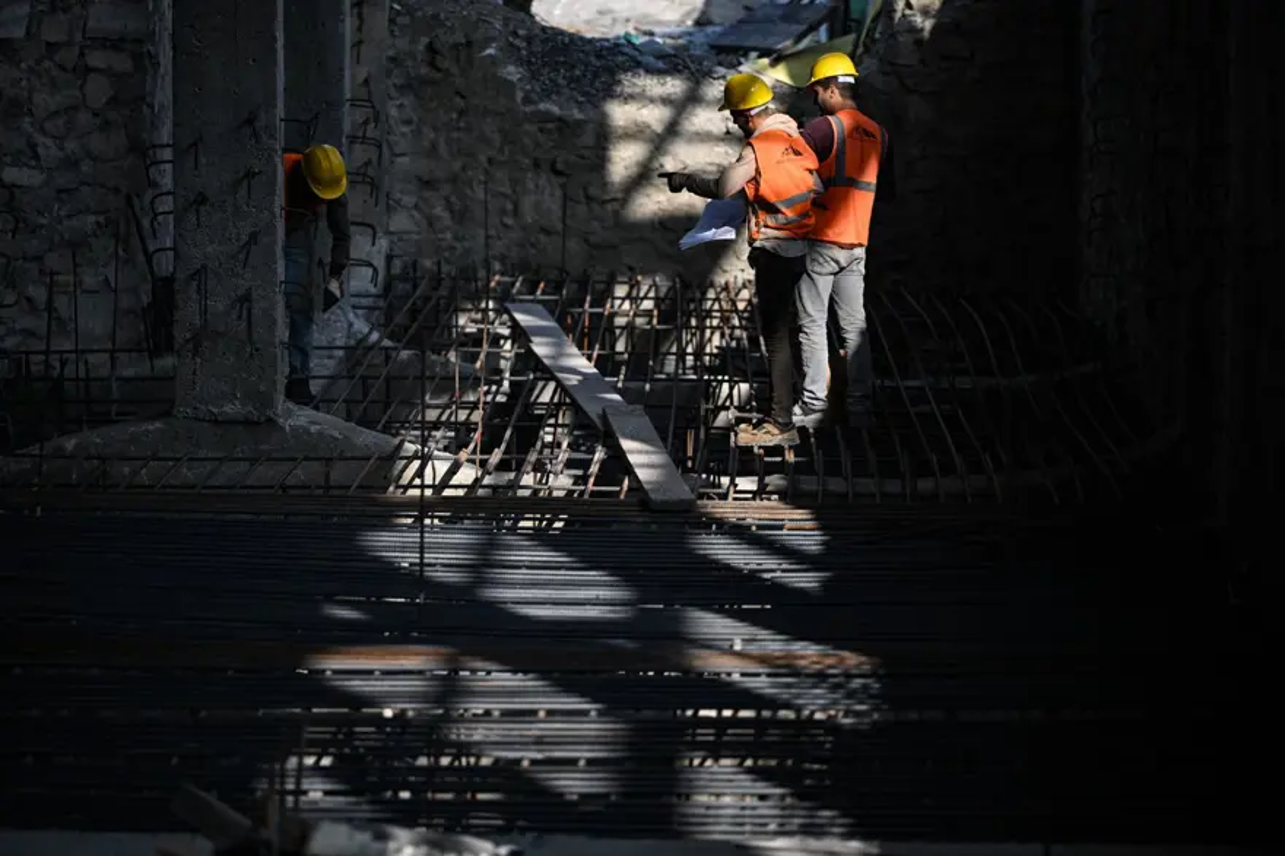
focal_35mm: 200
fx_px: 7136
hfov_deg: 10.3
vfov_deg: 6.9
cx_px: 642
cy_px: 428
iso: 500
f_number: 2.8
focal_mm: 200
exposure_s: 1/4000
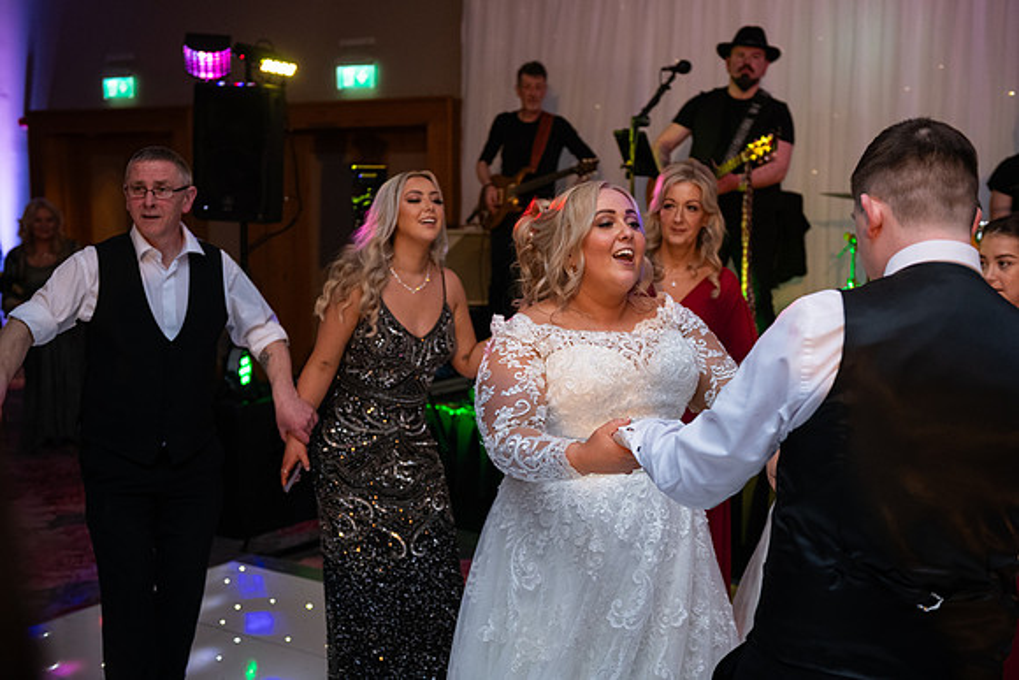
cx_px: 510
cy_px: 340
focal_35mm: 45
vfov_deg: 29.9
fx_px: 1274
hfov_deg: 43.6
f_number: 3.5
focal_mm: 45
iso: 1250
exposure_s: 1/160
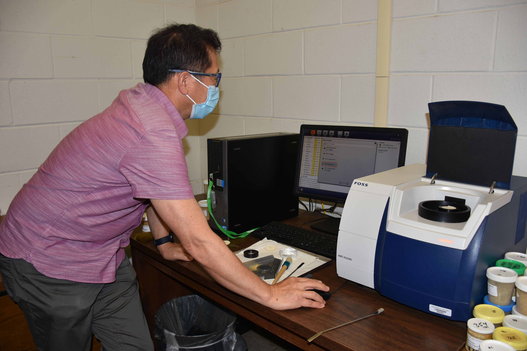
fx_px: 395
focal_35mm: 27
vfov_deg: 48.0
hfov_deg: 67.4
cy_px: 176
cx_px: 264
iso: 200
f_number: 3.5
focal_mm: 18
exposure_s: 1/60
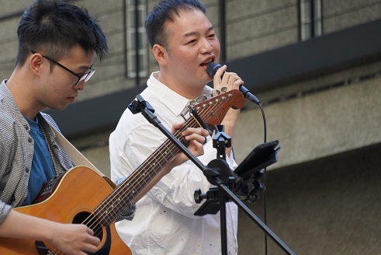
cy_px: 149
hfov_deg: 6.9
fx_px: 3142
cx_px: 118
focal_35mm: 297
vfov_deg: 4.6
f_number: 5.6
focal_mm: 135
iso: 500
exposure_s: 1/250
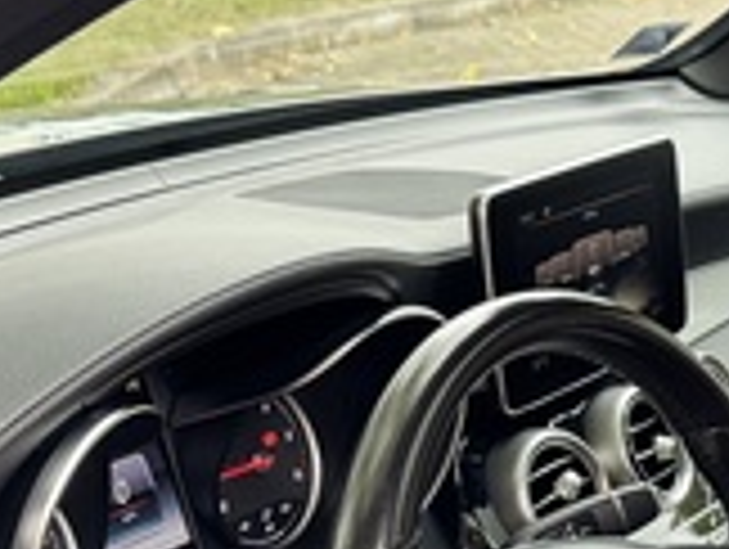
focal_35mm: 94
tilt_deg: -22.8
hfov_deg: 20.1
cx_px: 745
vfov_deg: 15.3
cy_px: 612
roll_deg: +0.0
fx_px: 1983
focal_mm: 6.76
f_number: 1.78
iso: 200
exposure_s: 1/121
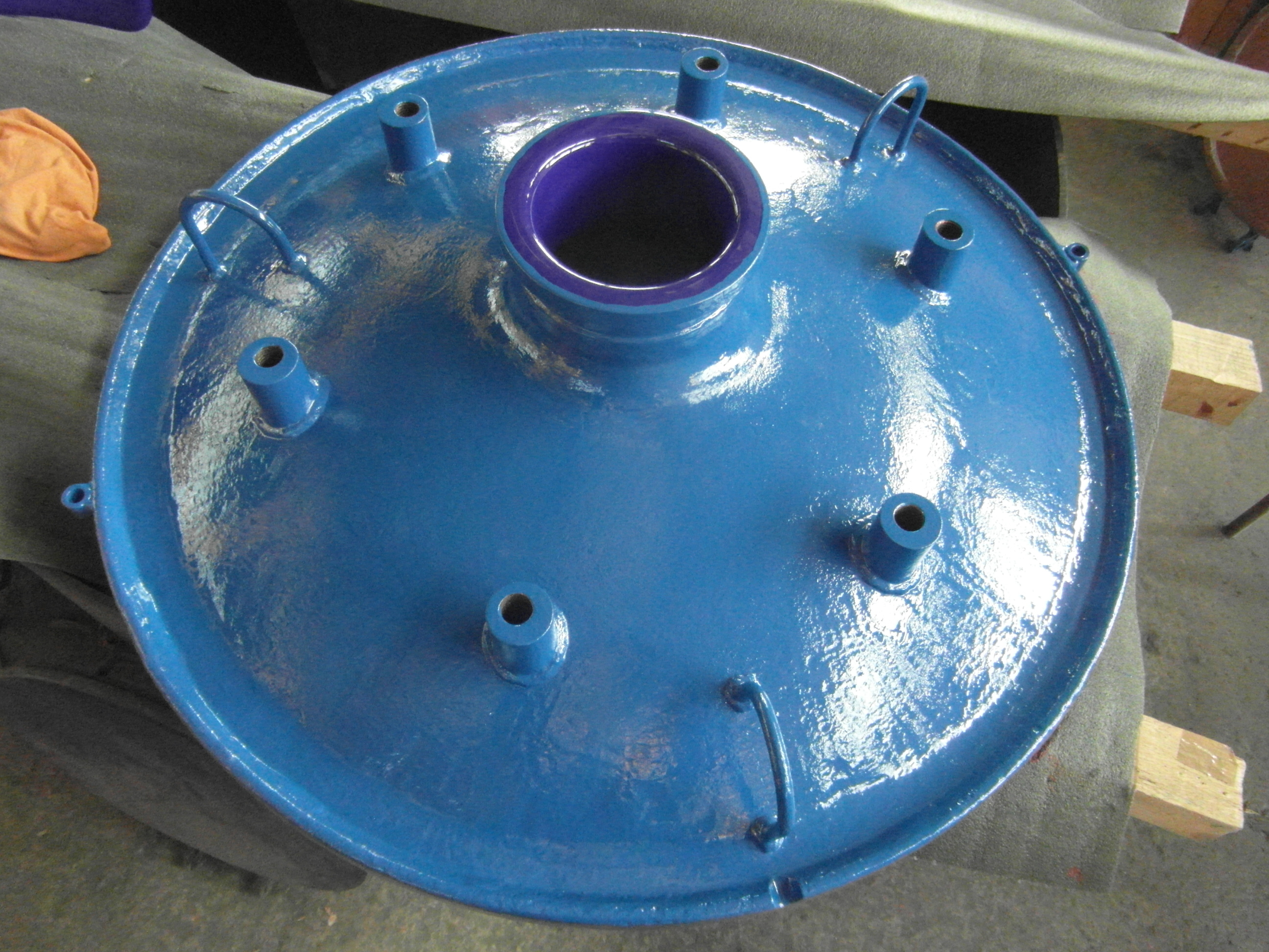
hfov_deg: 71.6
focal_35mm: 24
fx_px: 880
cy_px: 476
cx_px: 634
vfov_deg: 56.8
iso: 640
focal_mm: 4
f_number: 3.2
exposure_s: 1/30
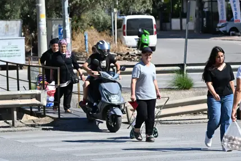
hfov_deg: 12.1
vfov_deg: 8.1
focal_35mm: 170
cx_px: 137
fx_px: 1136
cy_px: 57
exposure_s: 1/2500
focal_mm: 79
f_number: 4
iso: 250
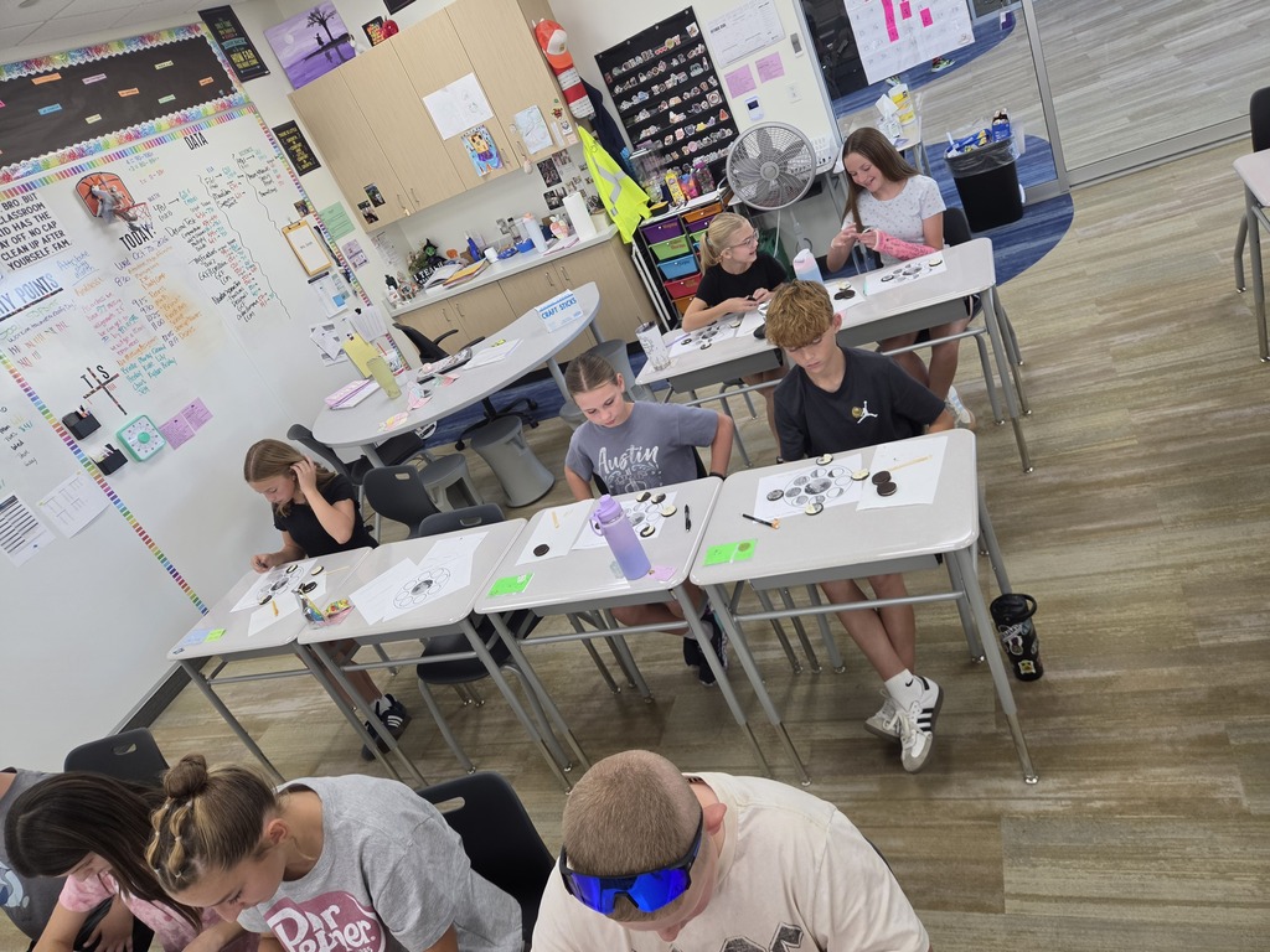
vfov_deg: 58.9
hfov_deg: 73.9
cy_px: 476
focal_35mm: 23
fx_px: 844
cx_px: 635
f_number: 1.8
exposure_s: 1/180
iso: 250
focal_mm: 5.4
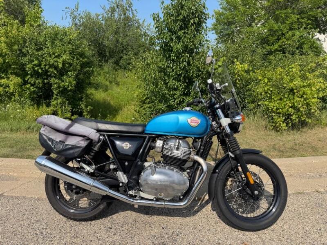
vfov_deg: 56.8
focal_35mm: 24
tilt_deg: -13.4
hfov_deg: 71.6
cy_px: 122
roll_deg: -0.2
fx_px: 227
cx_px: 164
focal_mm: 6.76
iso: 80
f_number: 1.78
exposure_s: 1/3802
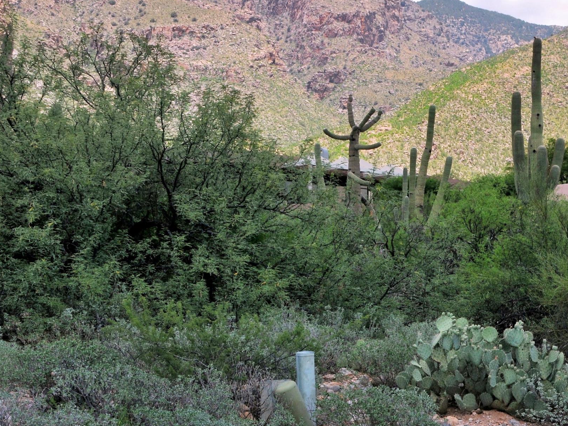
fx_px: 1541
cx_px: 454
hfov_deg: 20.7
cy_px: 201
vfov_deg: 15.7
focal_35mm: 94
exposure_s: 1/320
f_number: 13
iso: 320
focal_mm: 35
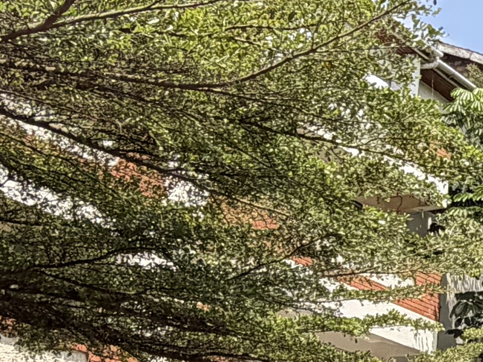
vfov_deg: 16.7
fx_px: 1228
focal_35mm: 88
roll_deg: -0.7
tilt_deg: +18.2
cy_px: 256
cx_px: 687
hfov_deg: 19.8
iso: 40
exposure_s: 1/734
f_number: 2.2
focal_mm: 2.22
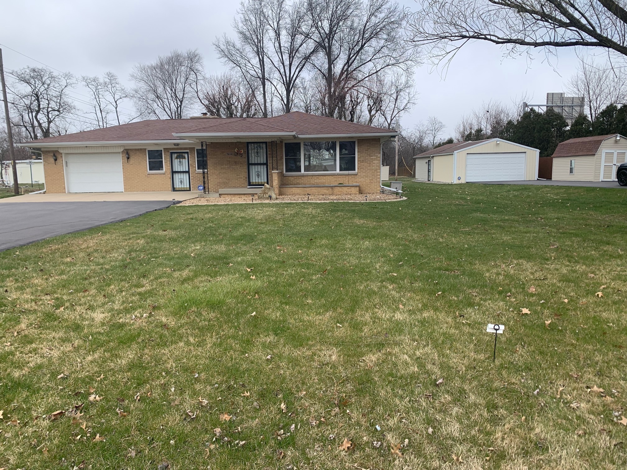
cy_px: 235
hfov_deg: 67.3
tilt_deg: -8.0
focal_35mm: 26
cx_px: 314
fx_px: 471
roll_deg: +0.9
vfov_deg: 53.1
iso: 25
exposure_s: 1/1406
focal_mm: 4.25
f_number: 1.8
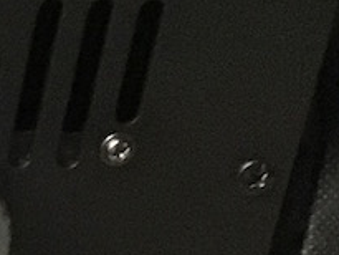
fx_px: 1999
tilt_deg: -33.0
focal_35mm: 204
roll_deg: +1.4
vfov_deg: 6.9
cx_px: -718
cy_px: 601
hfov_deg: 8.1
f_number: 2.2
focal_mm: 4.15
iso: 1250
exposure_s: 1/15
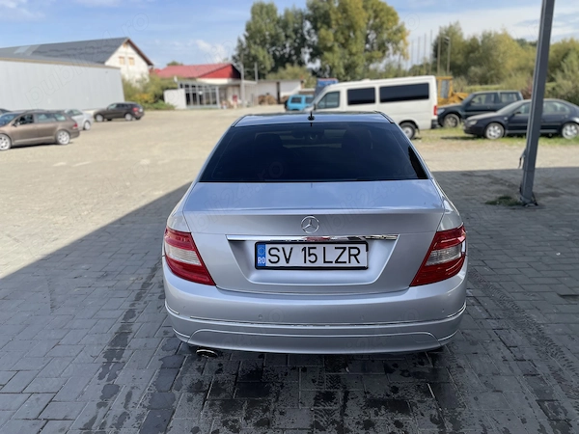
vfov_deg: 53.1
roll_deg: +1.5
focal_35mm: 26
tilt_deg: -15.5
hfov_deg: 67.3
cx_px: 290
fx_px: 435
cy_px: 217
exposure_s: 1/2564
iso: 50
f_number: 1.6
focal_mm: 4.2
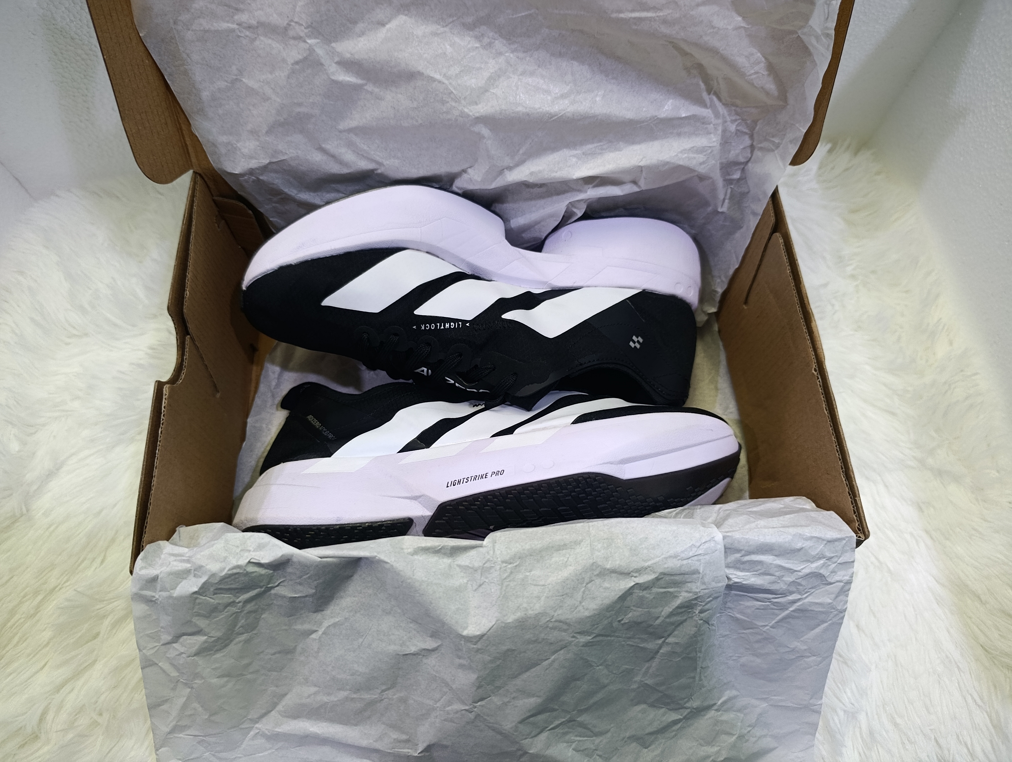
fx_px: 673
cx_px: 506
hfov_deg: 73.8
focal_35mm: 23
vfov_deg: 59.0
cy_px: 381
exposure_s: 1/100
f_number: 1.65
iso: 685
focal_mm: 6.11
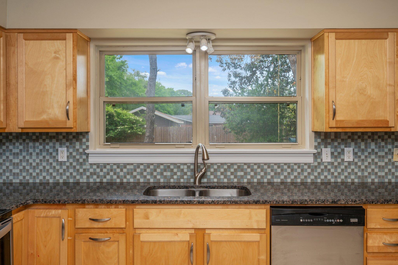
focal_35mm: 30
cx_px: 199
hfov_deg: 62.8
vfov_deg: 44.2
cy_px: 132
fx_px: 326
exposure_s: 1/30
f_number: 9
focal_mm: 29.5
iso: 200
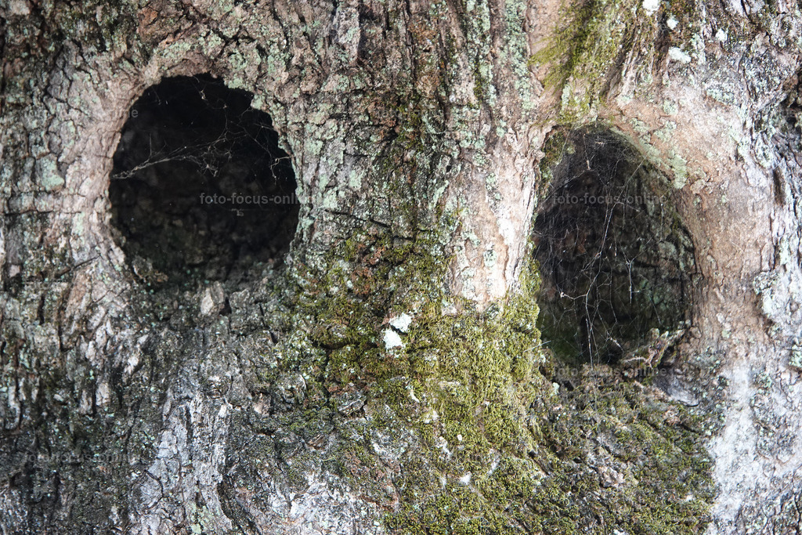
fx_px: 13368
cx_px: 401
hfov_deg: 3.4
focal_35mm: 600
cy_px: 268
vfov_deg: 2.3
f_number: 4
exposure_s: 1/60
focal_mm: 220
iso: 800
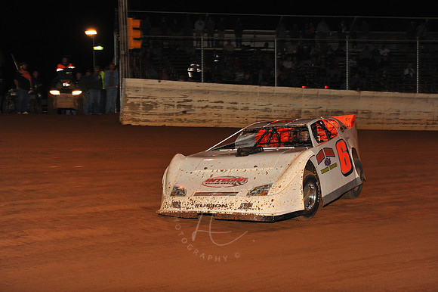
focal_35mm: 70
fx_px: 851
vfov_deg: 19.4
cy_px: 146
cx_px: 219
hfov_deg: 28.9
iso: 800
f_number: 7.1
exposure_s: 1/320
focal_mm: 70
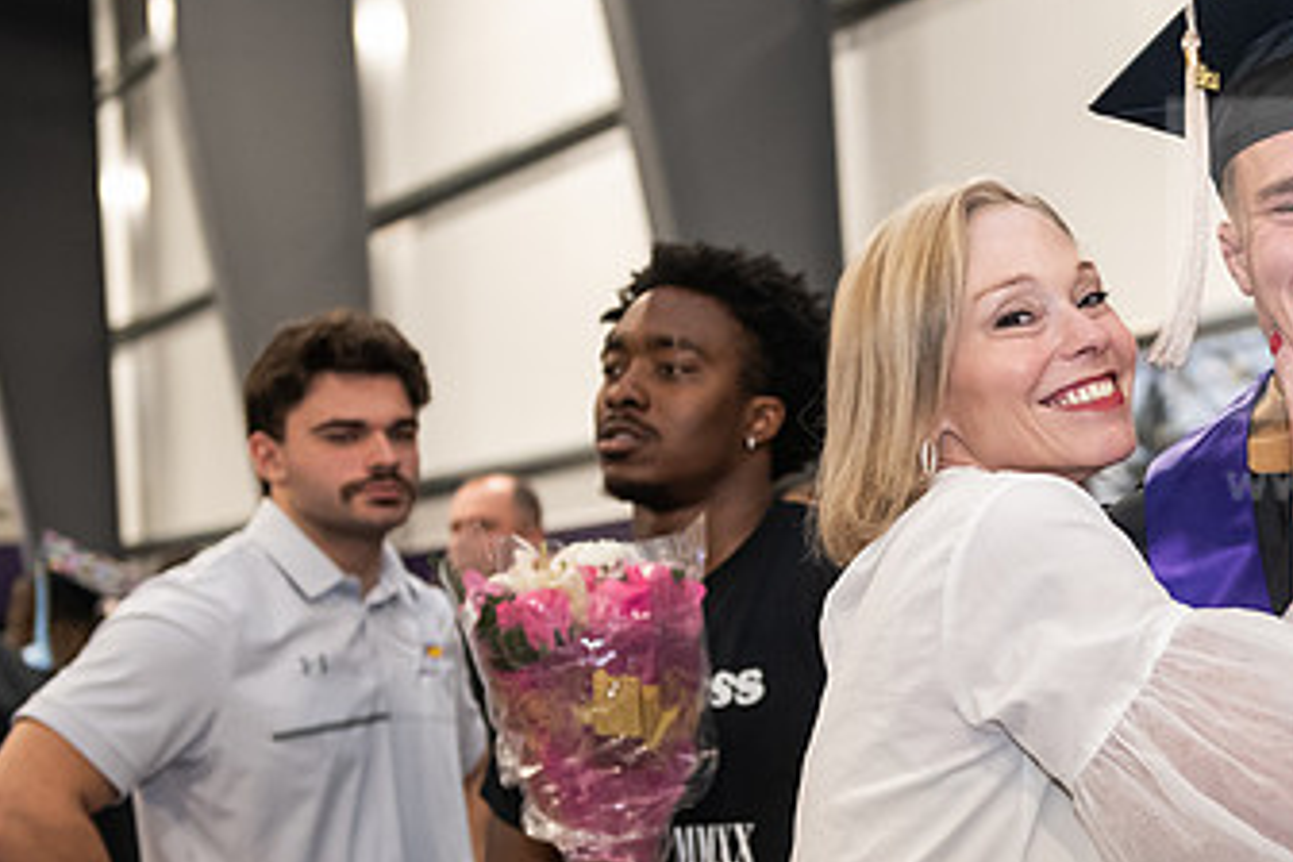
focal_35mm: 85
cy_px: 494
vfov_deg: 16.1
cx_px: 945
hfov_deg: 23.7
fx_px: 3053
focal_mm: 45
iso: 2500
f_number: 3.2
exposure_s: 1/160
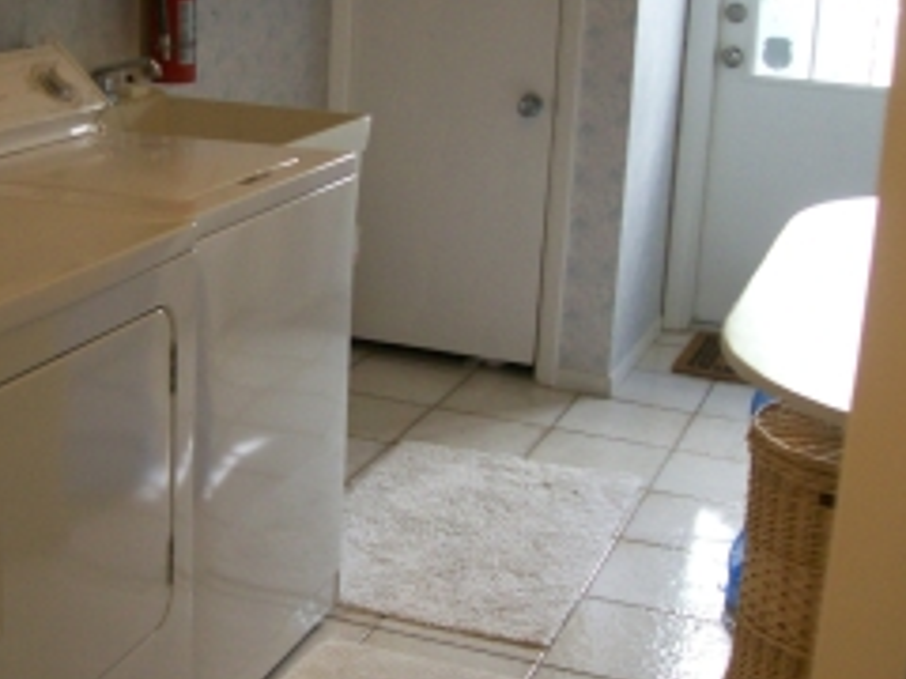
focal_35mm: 60
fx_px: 1570
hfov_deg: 31.7
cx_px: 242
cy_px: 275
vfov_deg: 24.4
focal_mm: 6
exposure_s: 1/64
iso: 138
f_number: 2.7
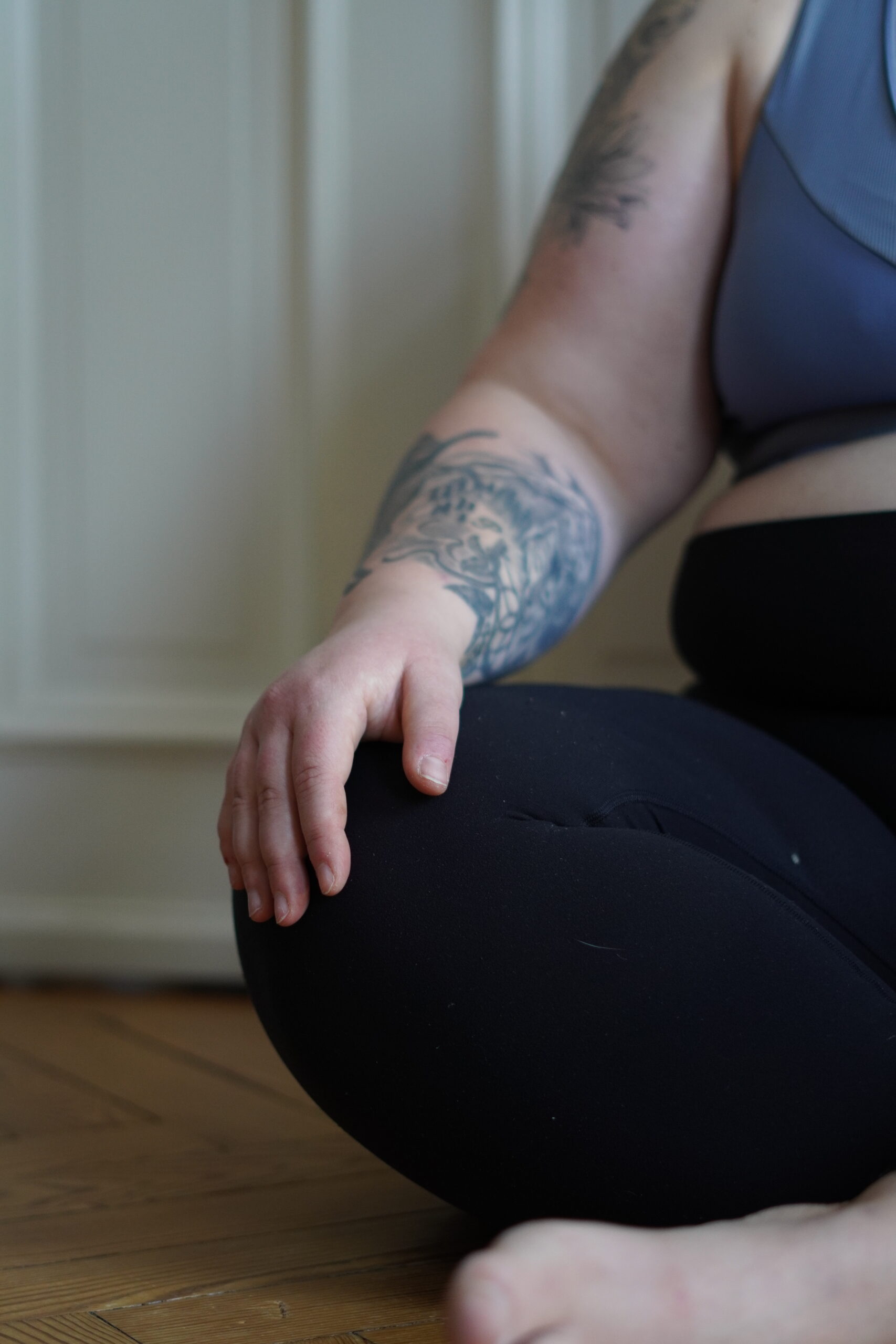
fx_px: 2799
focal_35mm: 75
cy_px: 672
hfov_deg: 18.2
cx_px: 448
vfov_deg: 27.0
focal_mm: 50
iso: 640
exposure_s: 1/125
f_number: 1.8
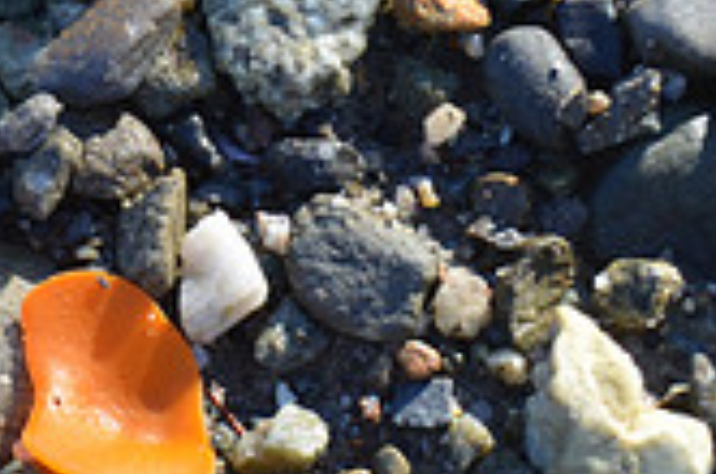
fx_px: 5732
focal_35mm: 289
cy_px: 508
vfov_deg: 4.7
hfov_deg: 7.1
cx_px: -311
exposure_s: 1/125
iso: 320
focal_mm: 55
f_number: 5.6
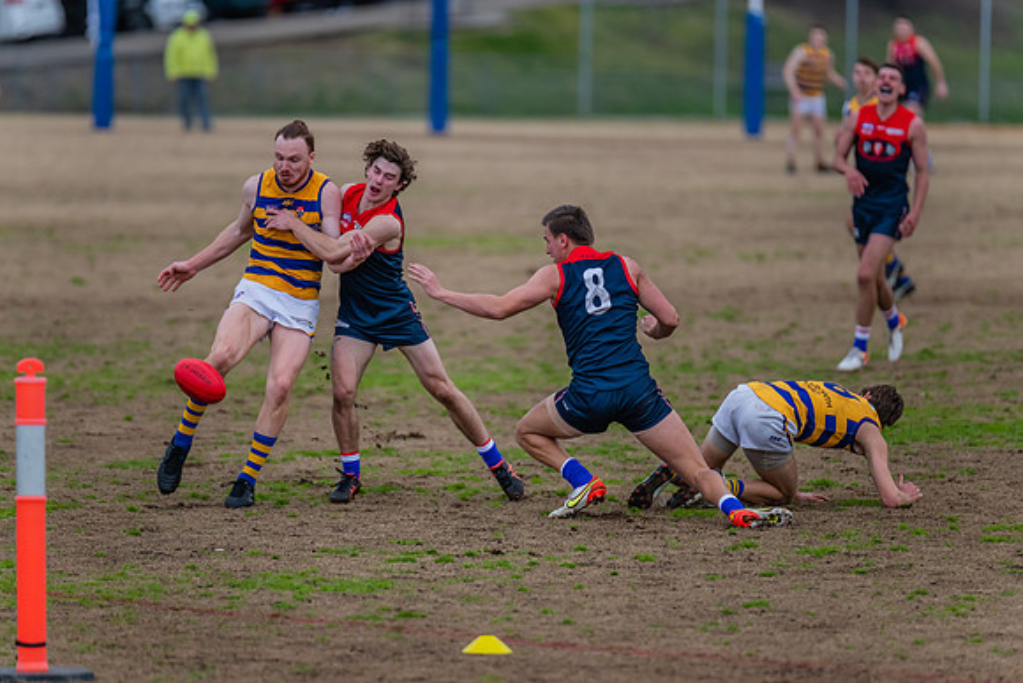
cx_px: 500
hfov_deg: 6.3
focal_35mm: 326
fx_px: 9277
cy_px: 352
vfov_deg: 4.2
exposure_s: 1/2000
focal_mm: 300
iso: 1000
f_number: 2.8
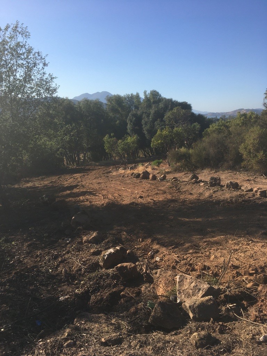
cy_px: 178
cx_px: 134
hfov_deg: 48.2
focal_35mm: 29
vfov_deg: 61.7
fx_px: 298
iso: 25
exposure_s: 1/1508
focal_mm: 4.15
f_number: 2.2
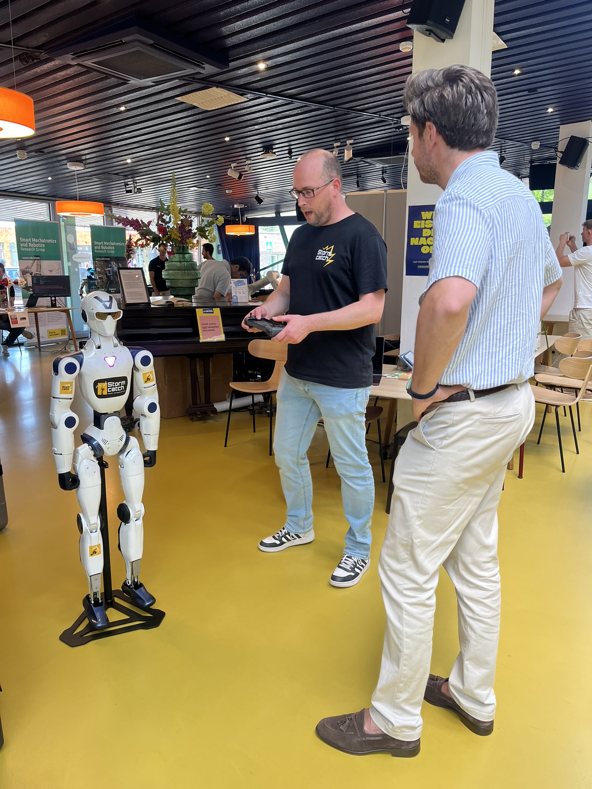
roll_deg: -0.5
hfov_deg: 53.1
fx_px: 593
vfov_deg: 67.3
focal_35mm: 26
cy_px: 394
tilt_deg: -13.4
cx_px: 296
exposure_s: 1/122
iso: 64
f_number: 1.6
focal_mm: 5.1
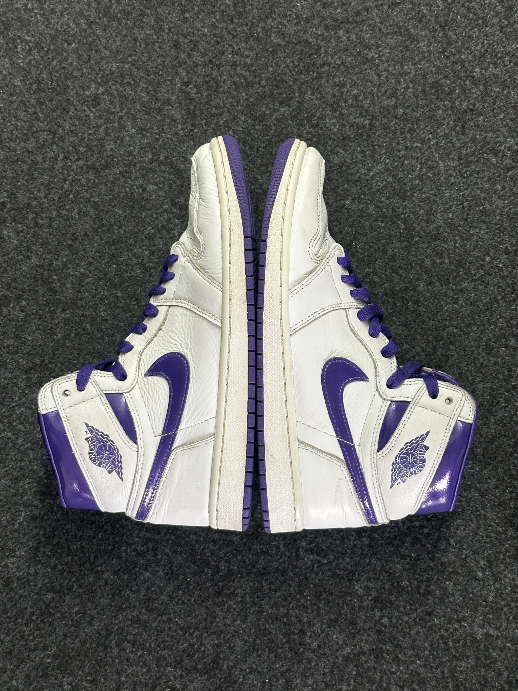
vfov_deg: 39.7
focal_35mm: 48
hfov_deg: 30.3
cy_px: 346
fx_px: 958
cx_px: 259
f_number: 1.78
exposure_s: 1/50
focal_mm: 6.86
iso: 160
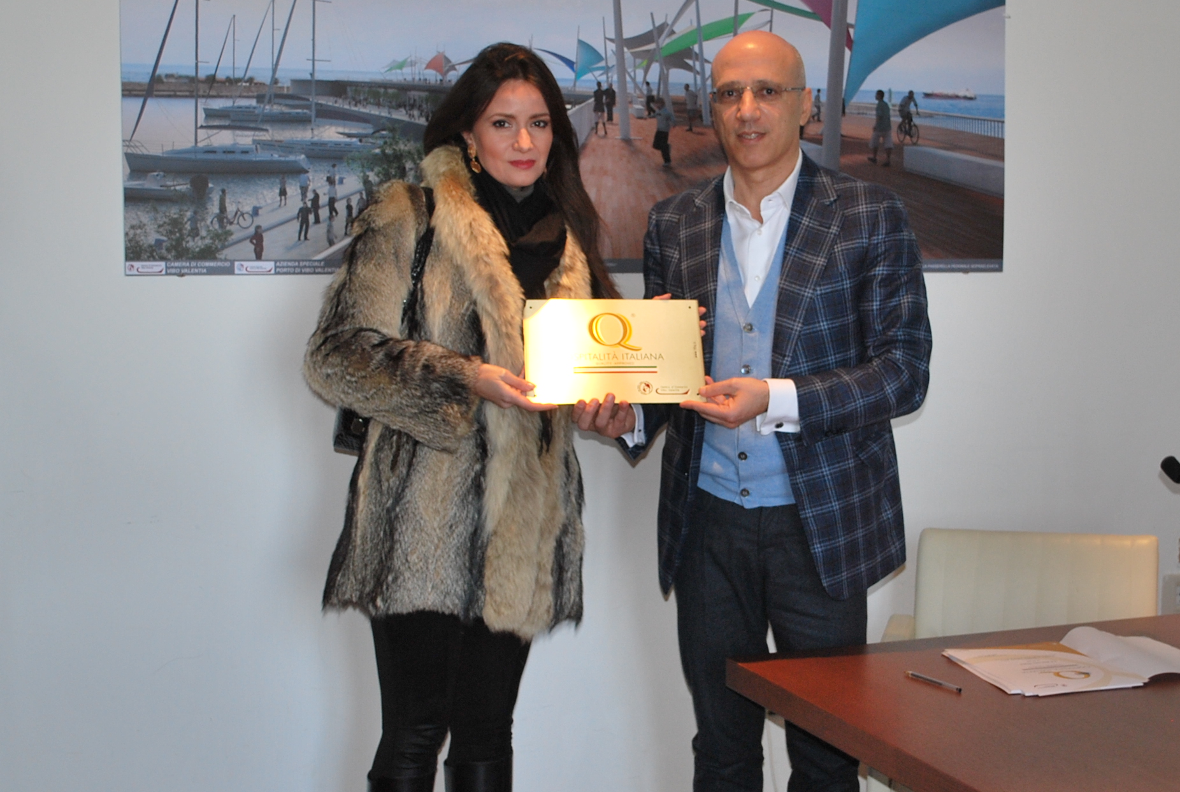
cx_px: 734
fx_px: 2003
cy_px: 431
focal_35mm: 61
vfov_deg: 22.4
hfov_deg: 32.7
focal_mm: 26
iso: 200
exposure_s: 1/60
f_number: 4.2
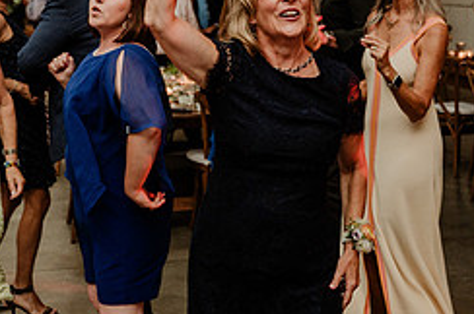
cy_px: 70
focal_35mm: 70
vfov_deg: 19.2
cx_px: 226
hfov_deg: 28.9
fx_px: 920
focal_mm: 29
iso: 125
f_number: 2.8
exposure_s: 1/200
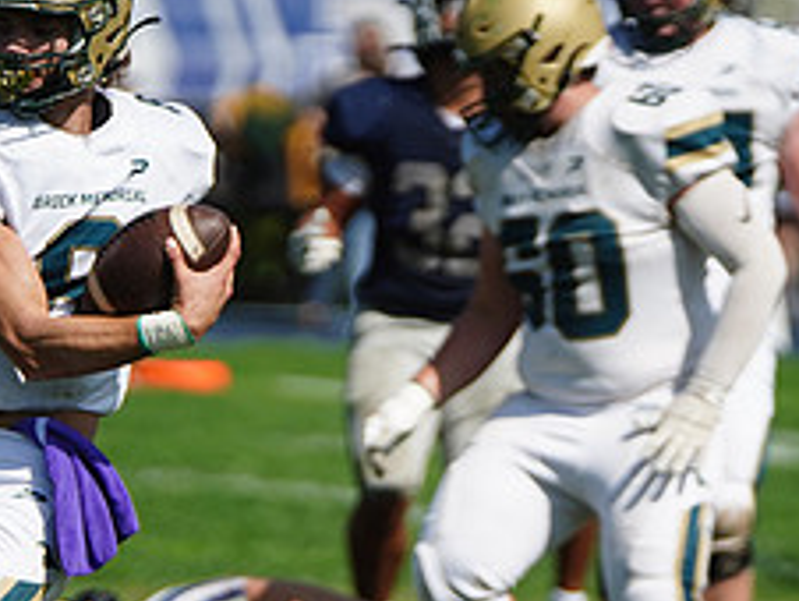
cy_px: 394
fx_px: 12593
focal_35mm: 545
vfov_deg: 2.7
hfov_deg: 3.6
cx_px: 311
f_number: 2.8
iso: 400
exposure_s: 1/8000
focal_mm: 221
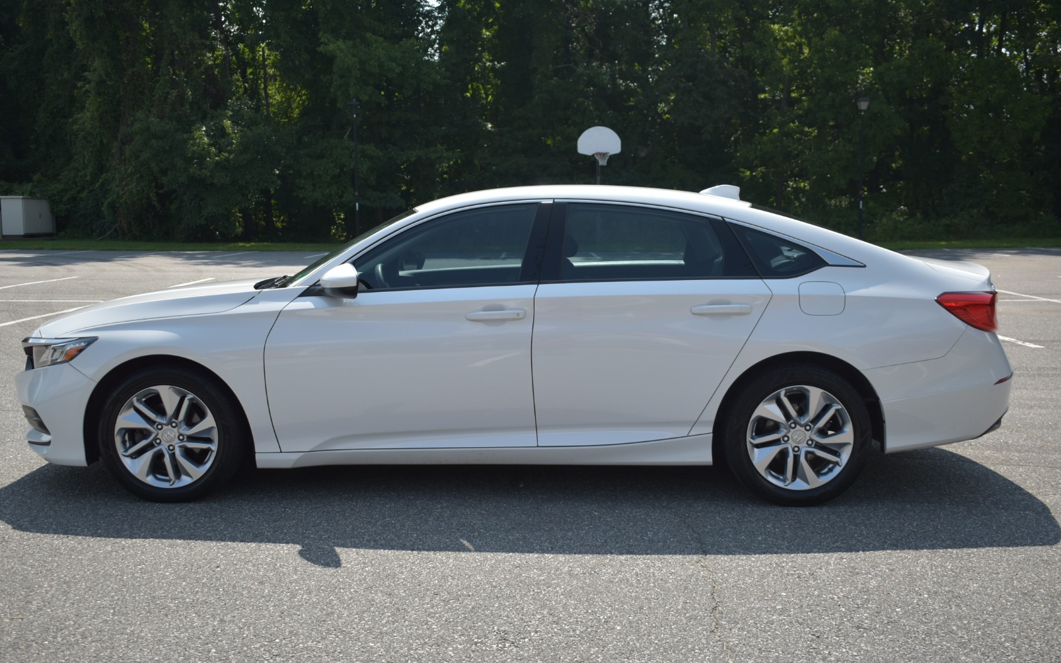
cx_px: 529
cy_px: 353
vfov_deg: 34.4
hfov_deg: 52.7
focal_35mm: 37
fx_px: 1070
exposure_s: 1/640
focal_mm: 24
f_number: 4
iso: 100
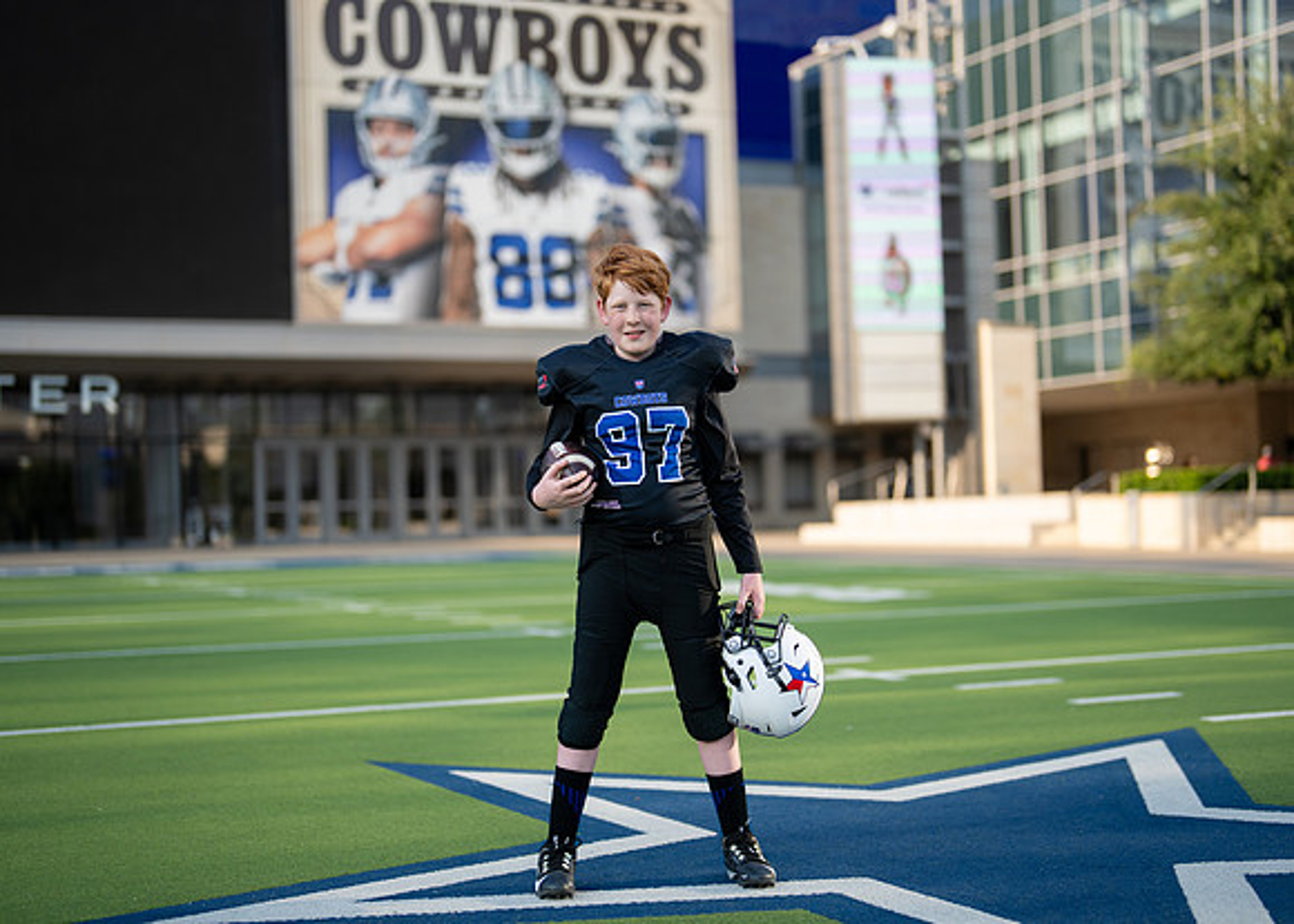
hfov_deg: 34.7
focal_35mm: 56
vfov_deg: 25.1
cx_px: 667
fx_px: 2073
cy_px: 460
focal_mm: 50
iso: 100
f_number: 1.2
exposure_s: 1/3200
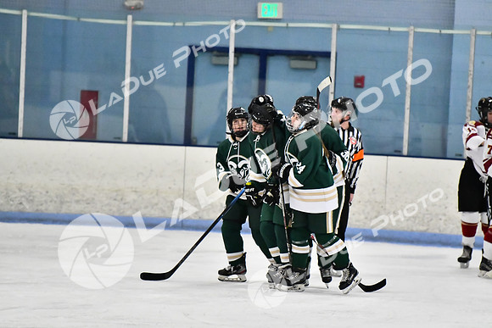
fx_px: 4101
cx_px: 246
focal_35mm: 300
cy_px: 164
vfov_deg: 4.6
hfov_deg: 6.9
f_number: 2.8
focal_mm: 200
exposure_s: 1/1250
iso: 8000
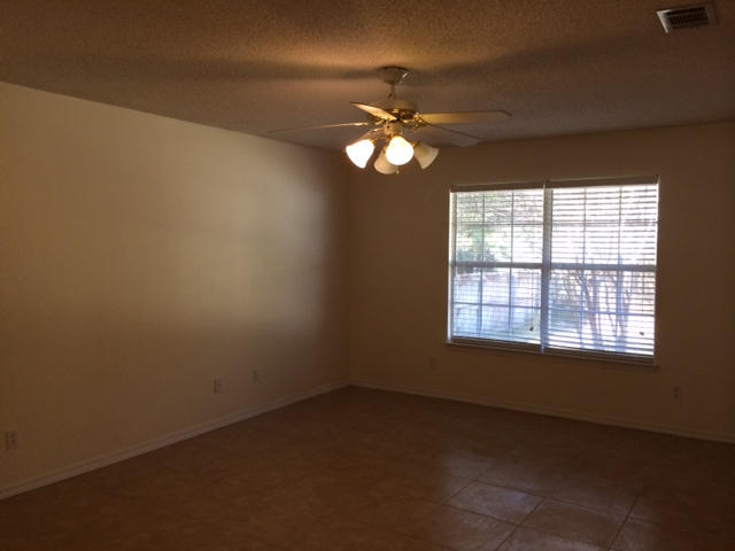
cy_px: 276
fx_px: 637
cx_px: 368
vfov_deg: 46.8
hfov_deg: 60.0
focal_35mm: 30
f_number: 2.2
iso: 50
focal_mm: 4.12
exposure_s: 1/30
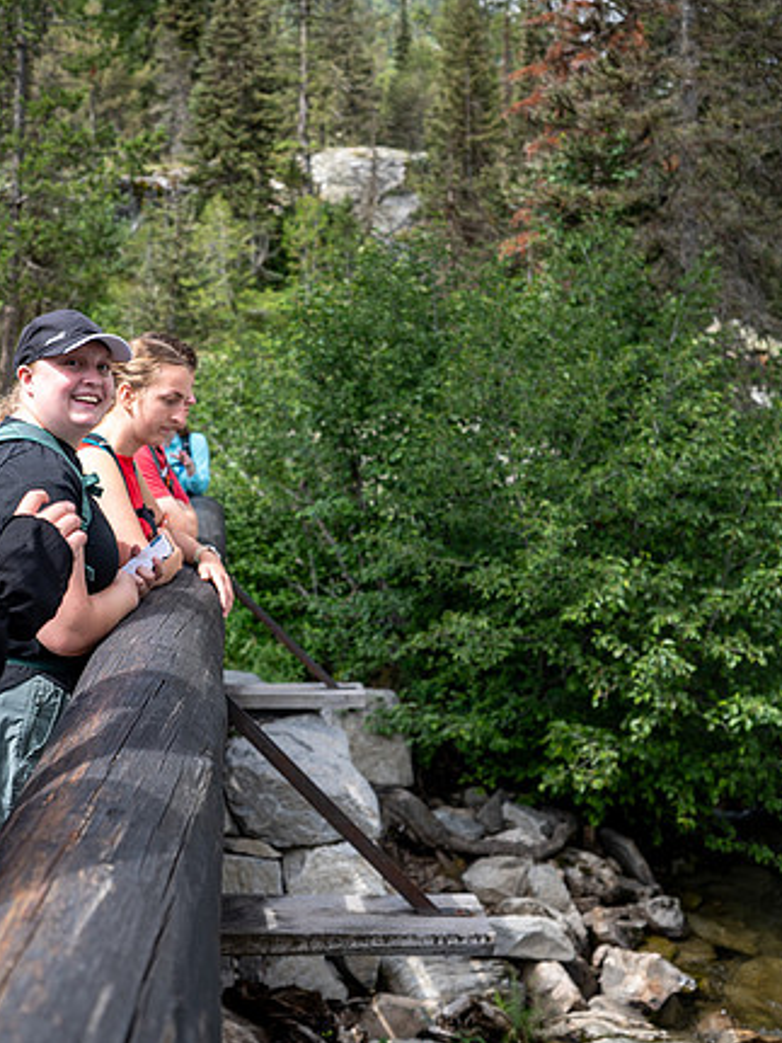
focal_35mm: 38
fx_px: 1145
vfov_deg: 48.9
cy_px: 478
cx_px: 241
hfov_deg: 37.2
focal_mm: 24
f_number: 2.8
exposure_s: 1/800
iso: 125
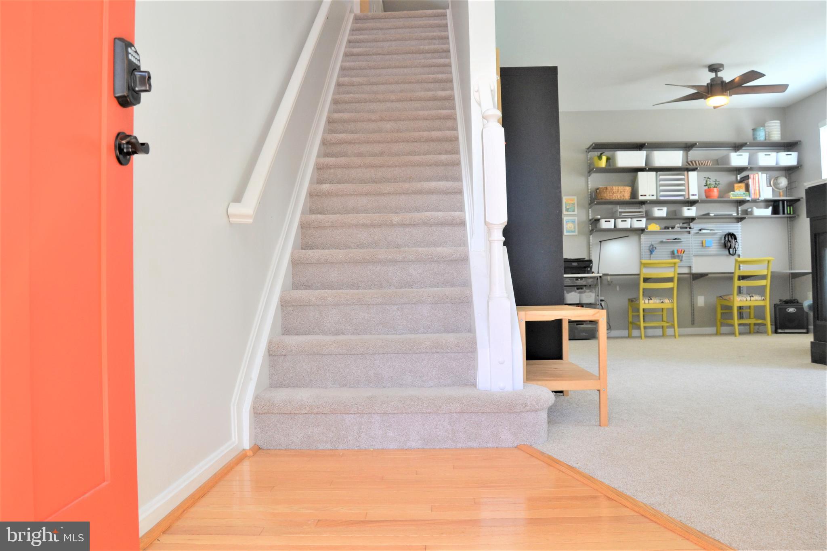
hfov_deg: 67.4
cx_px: 414
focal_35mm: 27
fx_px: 620
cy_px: 276
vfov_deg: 47.9
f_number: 5.6
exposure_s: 1/125
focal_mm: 18
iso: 400
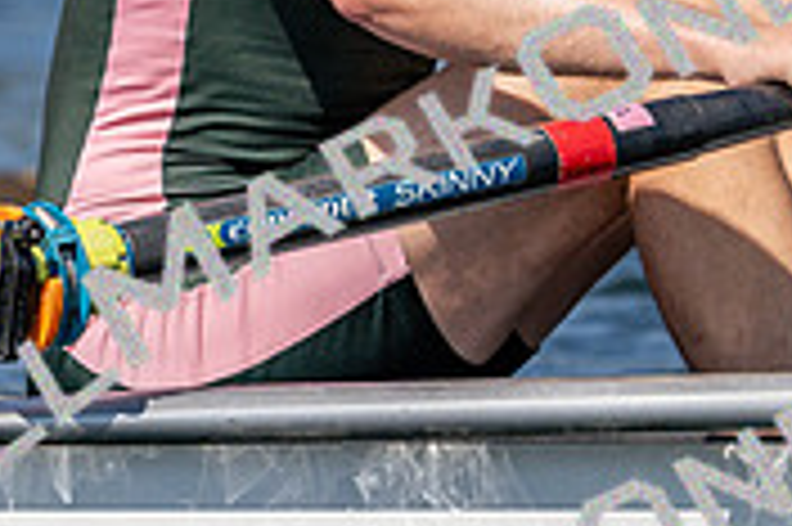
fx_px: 26441
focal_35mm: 1203
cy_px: -101
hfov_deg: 1.7
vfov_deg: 1.1
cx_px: 711
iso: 200
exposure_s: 1/2000
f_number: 6.3
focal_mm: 365
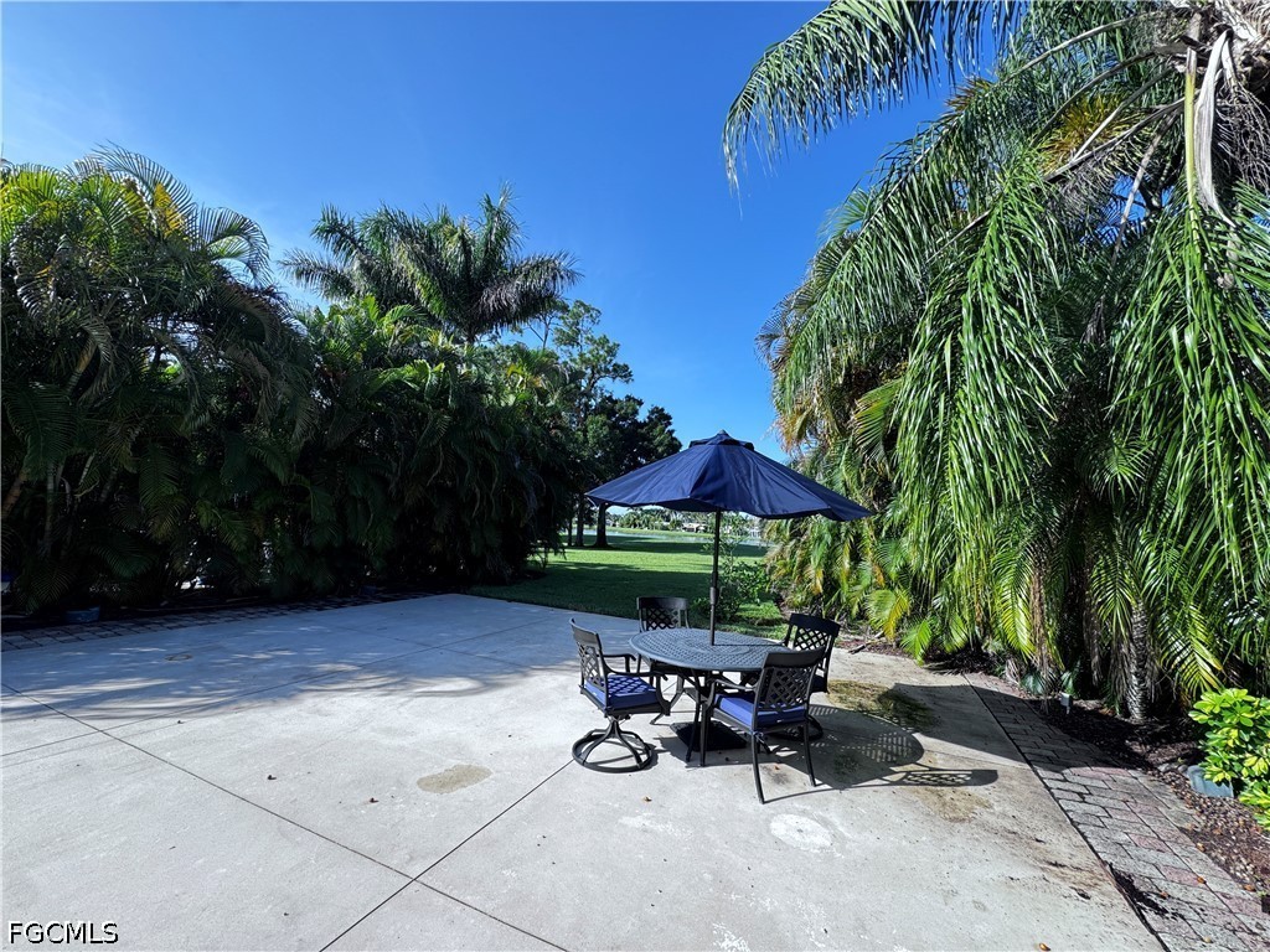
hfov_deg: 102.1
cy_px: 476
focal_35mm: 14
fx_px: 514
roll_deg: -3.5
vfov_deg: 85.7
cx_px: 635
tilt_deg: +5.5
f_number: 2.2
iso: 50
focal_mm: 2.22
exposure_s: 1/646
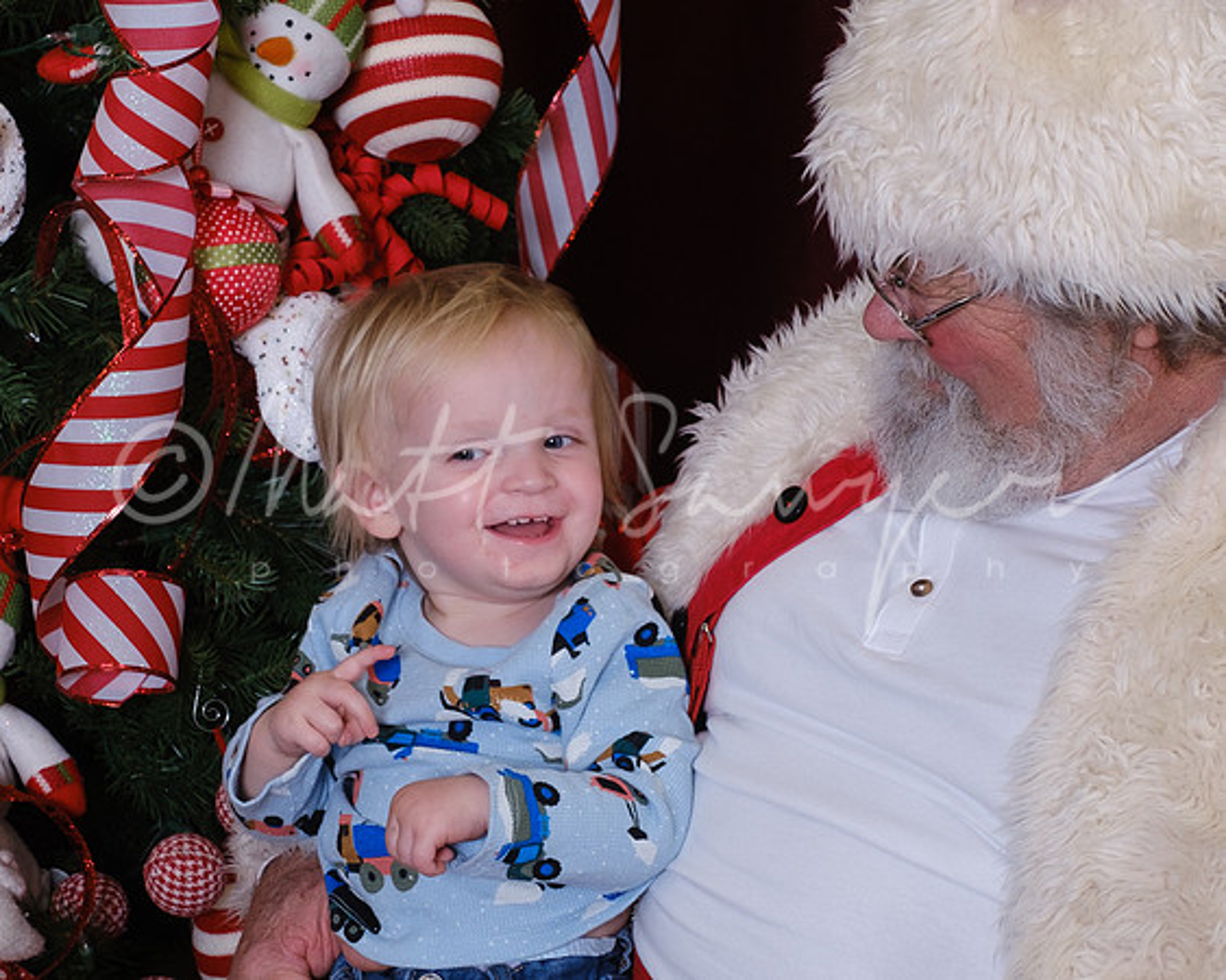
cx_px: 488
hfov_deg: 19.1
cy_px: 467
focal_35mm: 100
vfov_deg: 15.3
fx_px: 3638
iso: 400
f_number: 6.4
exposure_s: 1/125
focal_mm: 28.3
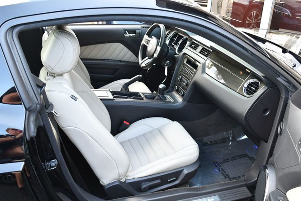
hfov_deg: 53.1
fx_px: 301
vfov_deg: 36.9
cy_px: 100
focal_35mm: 36
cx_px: 150
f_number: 3.5
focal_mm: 18
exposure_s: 1/250
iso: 800
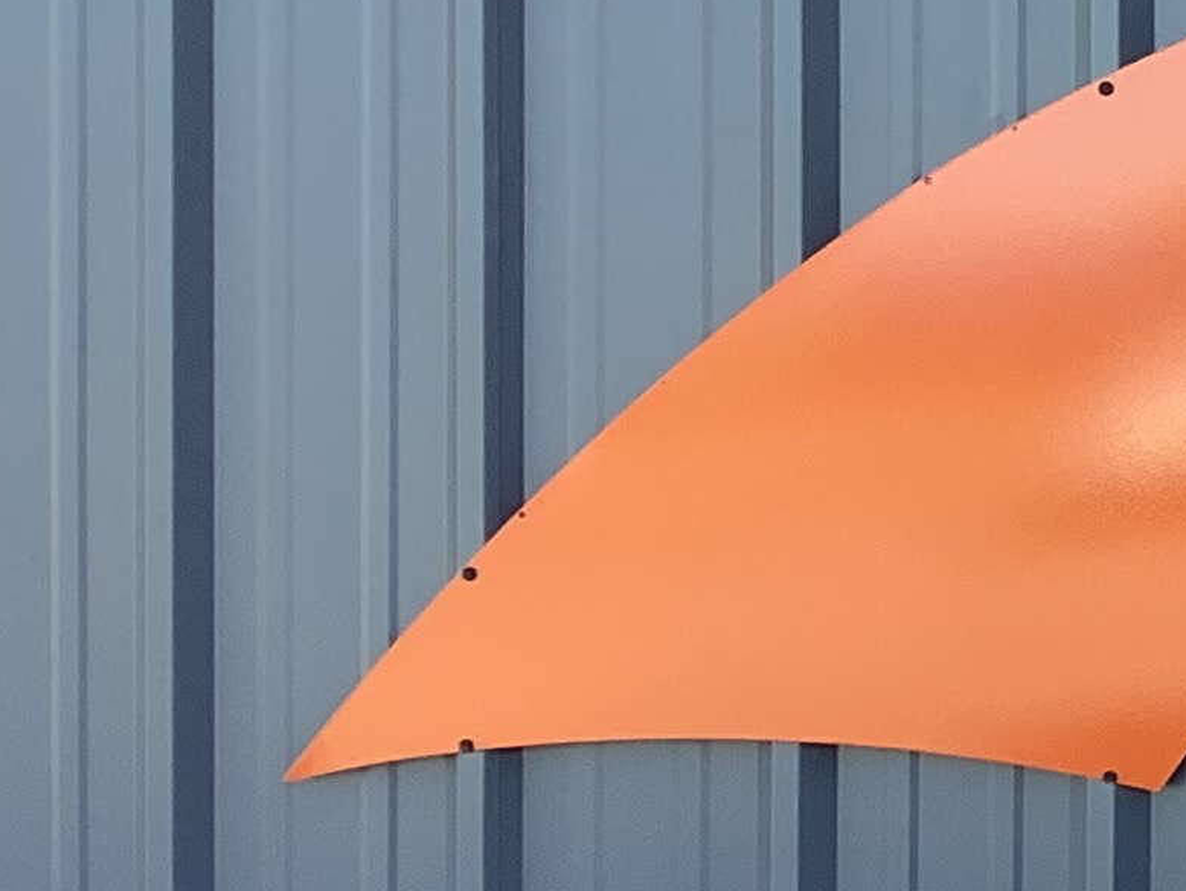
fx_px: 4455
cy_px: 418
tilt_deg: -3.8
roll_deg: -2.0
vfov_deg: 11.4
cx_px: 2424
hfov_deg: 13.0
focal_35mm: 130
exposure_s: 1/112
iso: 25
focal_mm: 3.3
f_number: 2.4
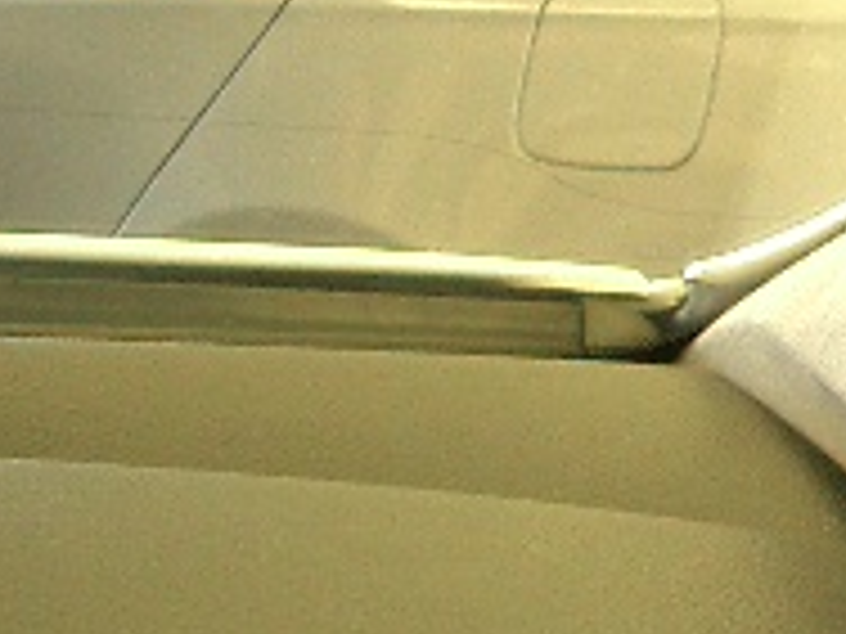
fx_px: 2908
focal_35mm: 119
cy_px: 157
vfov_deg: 12.4
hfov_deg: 15.0
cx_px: 1386
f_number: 2.6
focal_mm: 5.8
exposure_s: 1/30
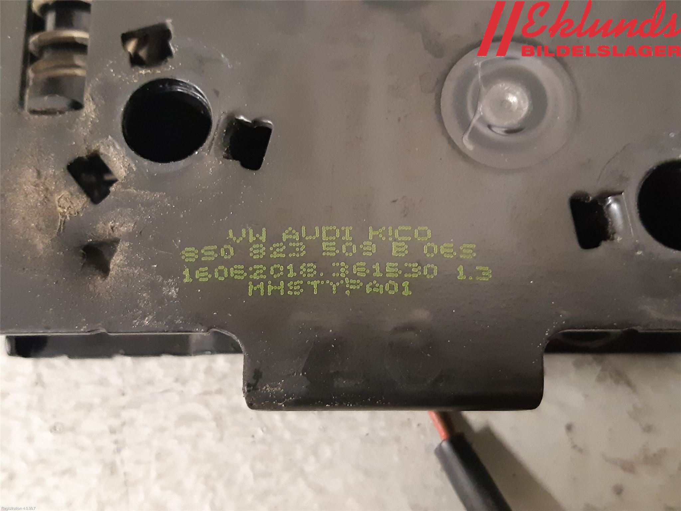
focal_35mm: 26
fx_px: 511
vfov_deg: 53.1
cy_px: 256
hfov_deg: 67.3
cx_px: 340
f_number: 1.7
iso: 400
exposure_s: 1/25
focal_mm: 3.93
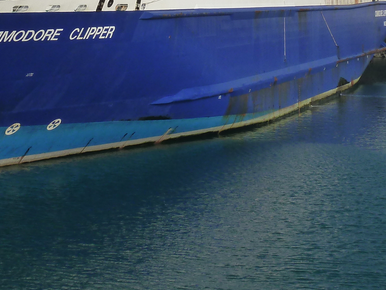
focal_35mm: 111
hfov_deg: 17.6
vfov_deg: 13.0
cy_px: -48
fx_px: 1238
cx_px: 94
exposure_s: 1/500
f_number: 5.6
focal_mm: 7.3
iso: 125
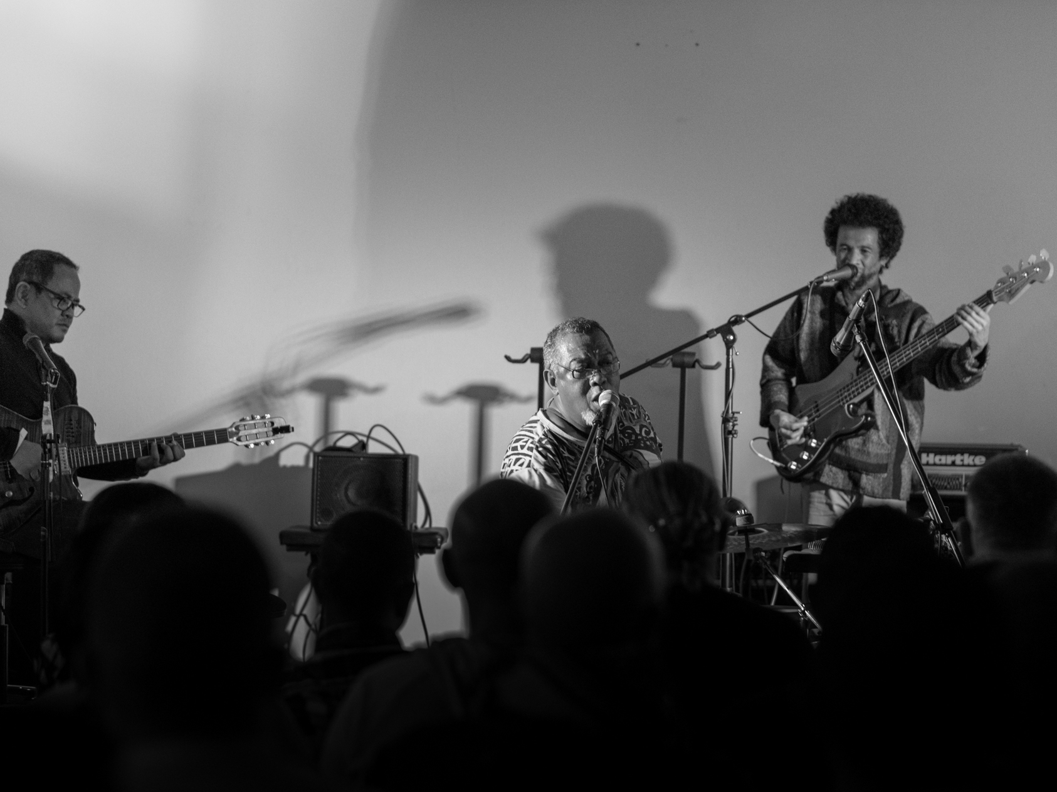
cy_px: 393
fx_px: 2809
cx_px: 567
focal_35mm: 92
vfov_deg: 16.1
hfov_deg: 21.3
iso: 2000
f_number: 1.8
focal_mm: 56
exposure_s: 1/125
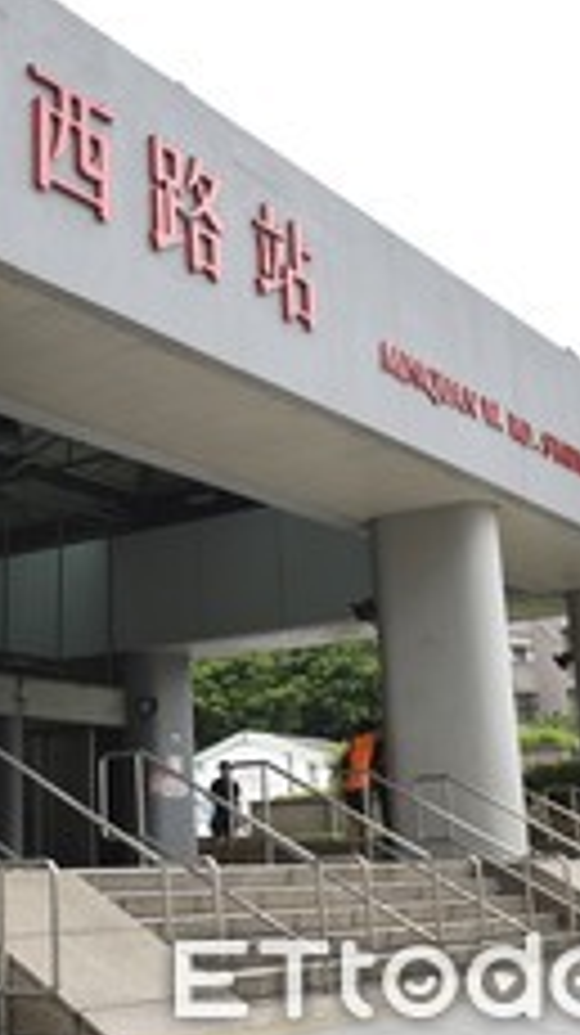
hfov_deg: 23.0
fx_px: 1397
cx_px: 94
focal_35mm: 51
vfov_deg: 40.6
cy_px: 470
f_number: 6.3
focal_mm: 28
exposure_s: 1/200
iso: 200
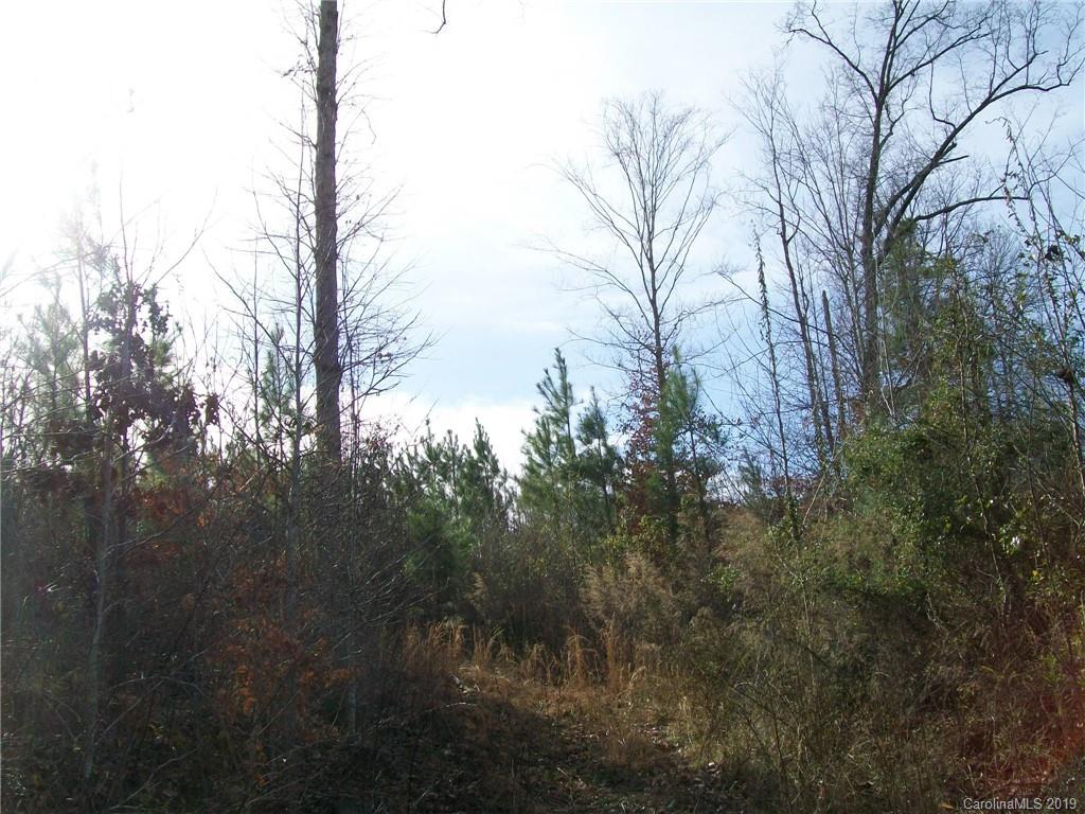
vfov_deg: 39.7
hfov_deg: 51.4
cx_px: 542
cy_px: 407
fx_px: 1128
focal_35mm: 36
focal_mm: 6
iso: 64
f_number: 4.8
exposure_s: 1/400
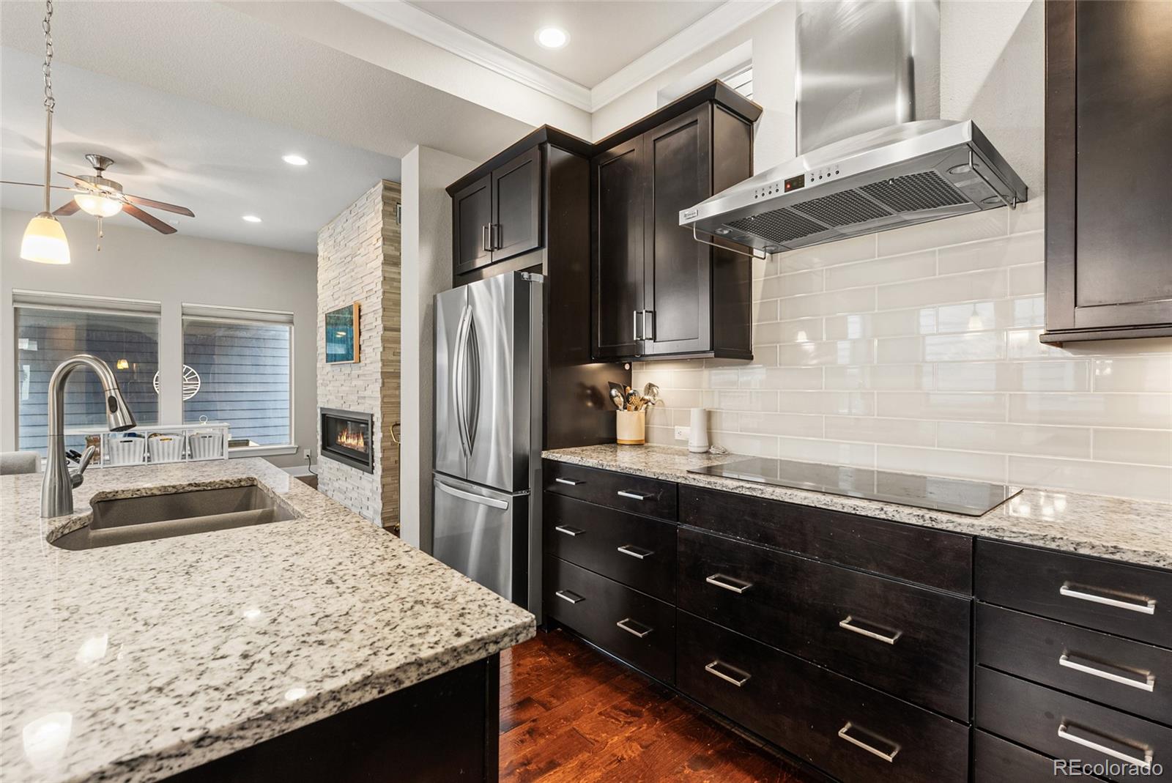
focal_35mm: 16
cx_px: 586
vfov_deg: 73.8
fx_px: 521
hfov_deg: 96.7
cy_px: 392
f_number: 8
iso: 200
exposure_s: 1.3
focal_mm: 16
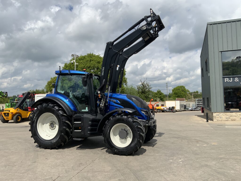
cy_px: 90
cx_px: 120
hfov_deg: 61.7
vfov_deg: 48.2
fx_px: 202
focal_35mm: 29
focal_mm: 3
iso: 20
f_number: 1.8
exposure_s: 1/3534
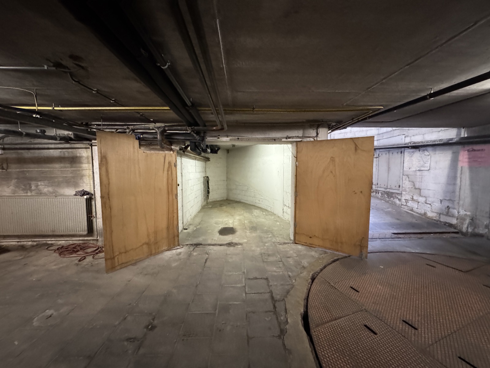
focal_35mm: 14
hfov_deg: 102.1
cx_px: 245
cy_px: 184
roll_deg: +1.4
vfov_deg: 85.7
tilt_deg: -3.5
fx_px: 198
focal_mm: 2.22
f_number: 2.2
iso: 1250
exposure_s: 1/50
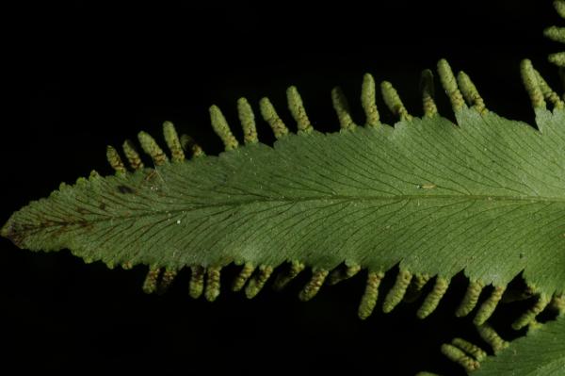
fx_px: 1411
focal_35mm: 90
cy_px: 188
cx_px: 282
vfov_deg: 15.2
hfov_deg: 22.6
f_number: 25
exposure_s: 1/60
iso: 200
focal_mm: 60
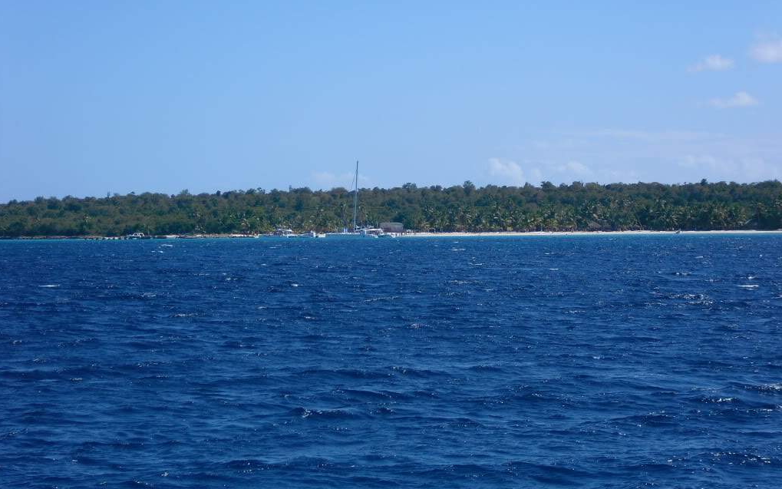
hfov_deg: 18.3
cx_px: 390
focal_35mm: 114
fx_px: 2430
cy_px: 231
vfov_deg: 11.5
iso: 64
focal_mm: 18.9
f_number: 5.6
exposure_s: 1/400
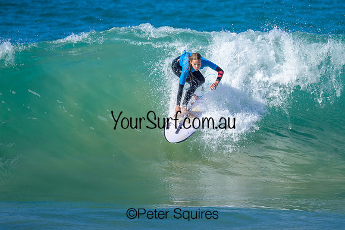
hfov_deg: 1.9
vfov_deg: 1.3
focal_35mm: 1098
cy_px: 72
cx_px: 224
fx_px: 10528
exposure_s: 1/2000
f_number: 6.3
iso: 400
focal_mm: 800
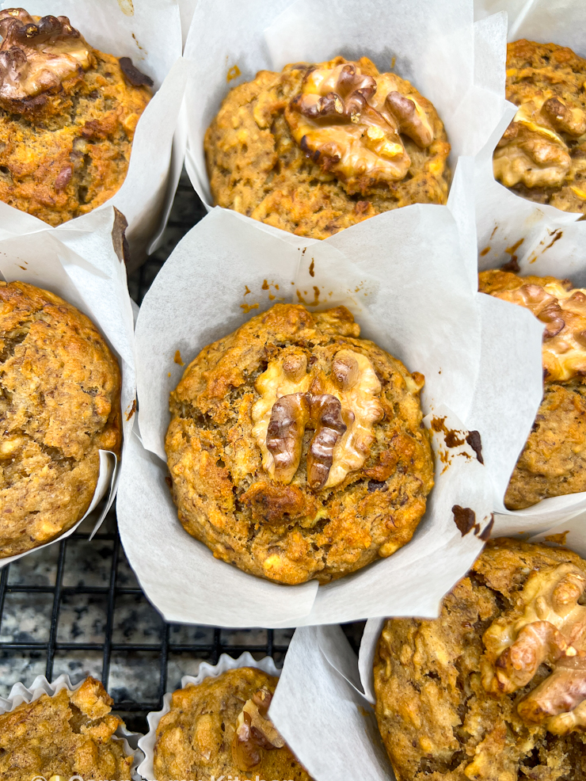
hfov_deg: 51.4
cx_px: 291
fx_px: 609
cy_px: 398
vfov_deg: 65.3
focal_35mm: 27
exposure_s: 1/120
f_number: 1.5
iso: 64
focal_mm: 5.7
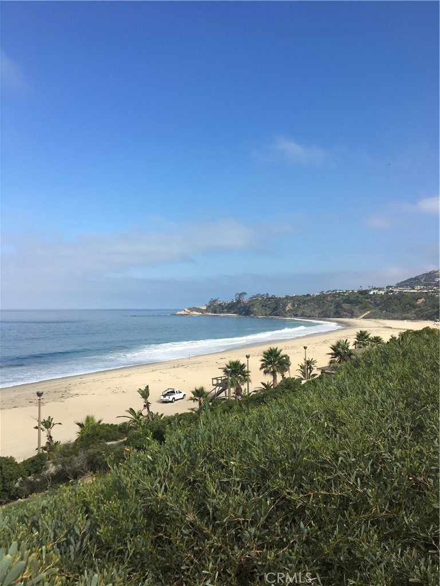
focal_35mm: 29
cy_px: 293
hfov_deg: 48.2
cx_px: 220
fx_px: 491
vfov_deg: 61.7
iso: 25
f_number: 2.2
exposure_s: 1/1603
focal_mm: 4.15
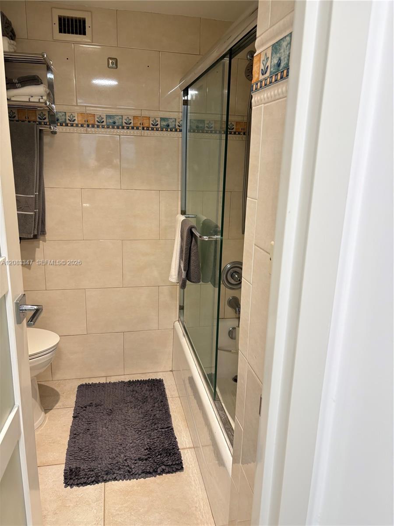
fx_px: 395
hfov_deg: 53.1
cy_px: 263
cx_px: 197
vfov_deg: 67.3
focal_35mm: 26
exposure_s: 1/60
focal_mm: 5.96
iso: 64
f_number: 1.6
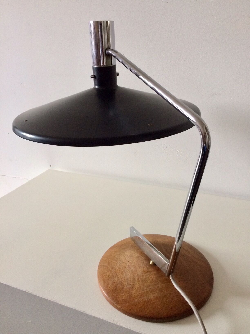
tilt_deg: -22.8
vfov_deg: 61.7
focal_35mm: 29
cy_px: 167
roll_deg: +2.8
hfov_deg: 48.2
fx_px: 279
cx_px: 125
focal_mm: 4.15
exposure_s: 1/33
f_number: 2.2
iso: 250
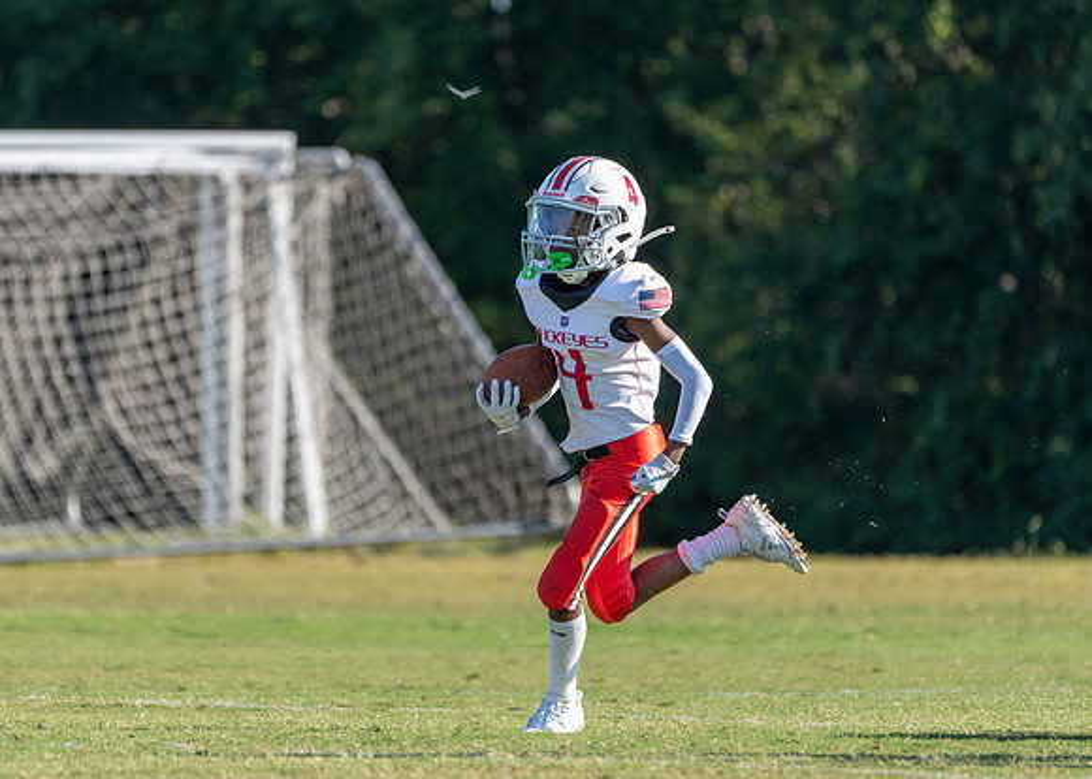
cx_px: 497
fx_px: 16666
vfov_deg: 2.7
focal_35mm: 537
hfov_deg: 3.8
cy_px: 387
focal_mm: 400
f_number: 5.6
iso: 500
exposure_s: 1/1600
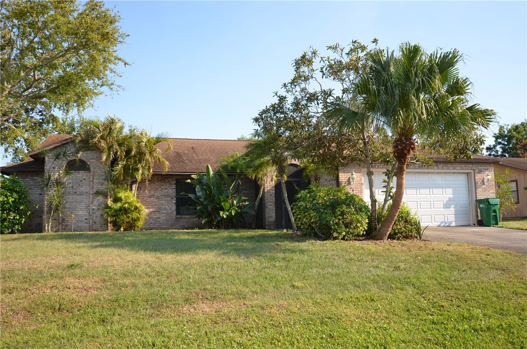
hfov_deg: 62.0
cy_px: 174
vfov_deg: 43.4
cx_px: 264
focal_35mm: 30
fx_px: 438
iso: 100
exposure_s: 1/250
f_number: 5
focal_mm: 20
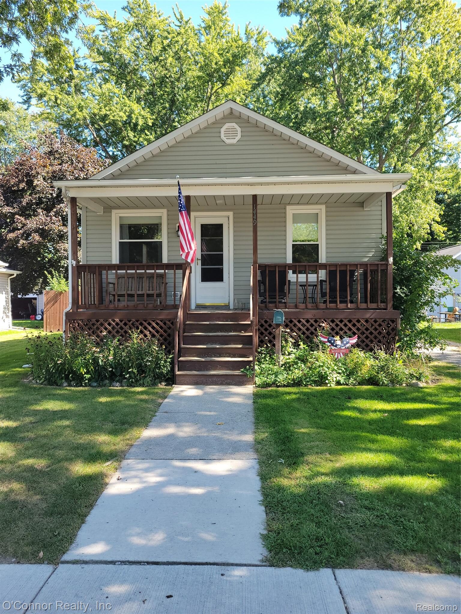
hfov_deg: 53.1
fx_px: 462
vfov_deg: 67.3
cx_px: 230
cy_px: 307
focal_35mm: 26
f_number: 1.8
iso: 40
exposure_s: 1/305
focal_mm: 5.4
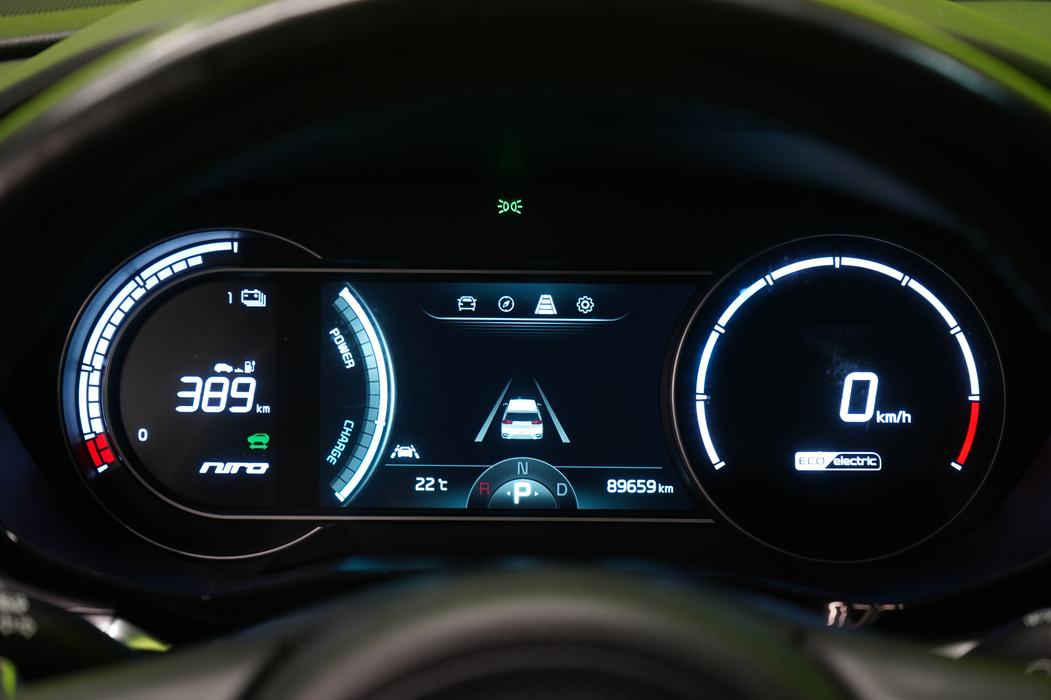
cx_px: 526
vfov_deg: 19.5
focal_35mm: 70
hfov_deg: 28.8
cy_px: 350
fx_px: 2043
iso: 1250
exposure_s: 1/30
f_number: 5.6
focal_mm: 70
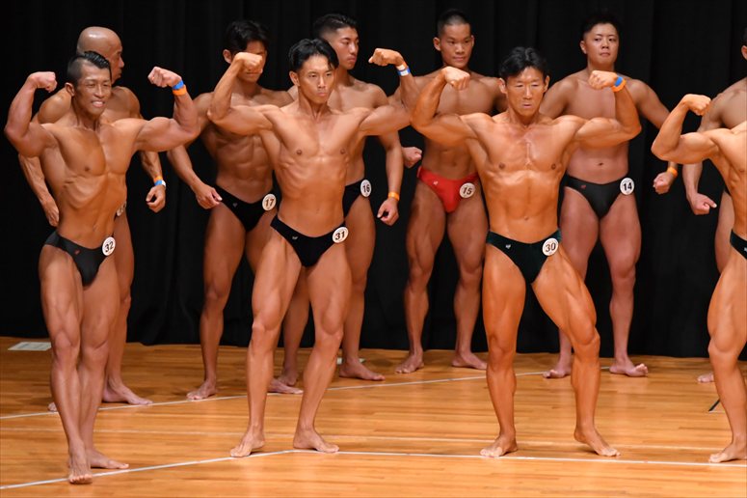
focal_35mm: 270
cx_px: 374
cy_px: 249
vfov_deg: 5.1
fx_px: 5600
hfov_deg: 7.6
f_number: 5.6
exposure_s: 1/400
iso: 5000
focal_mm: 180
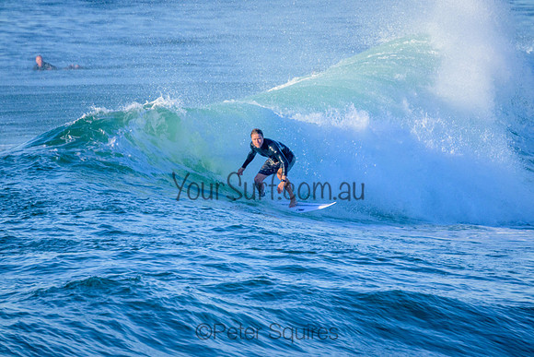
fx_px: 11869
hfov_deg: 2.6
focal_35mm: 800
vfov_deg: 1.7
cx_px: 267
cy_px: 178
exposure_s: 1/2000
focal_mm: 800
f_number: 11
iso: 1800
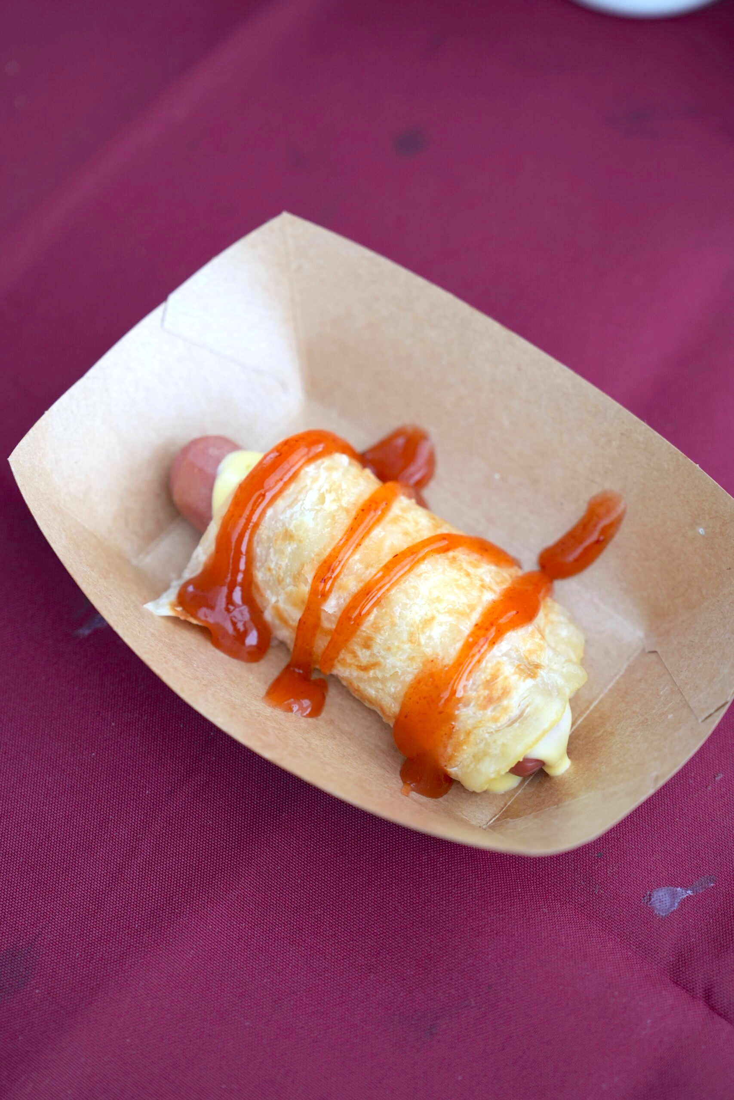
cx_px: 367
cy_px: 550
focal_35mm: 67
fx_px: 2049
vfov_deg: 30.1
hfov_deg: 20.3
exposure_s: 1/200
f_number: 4
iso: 400
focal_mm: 67
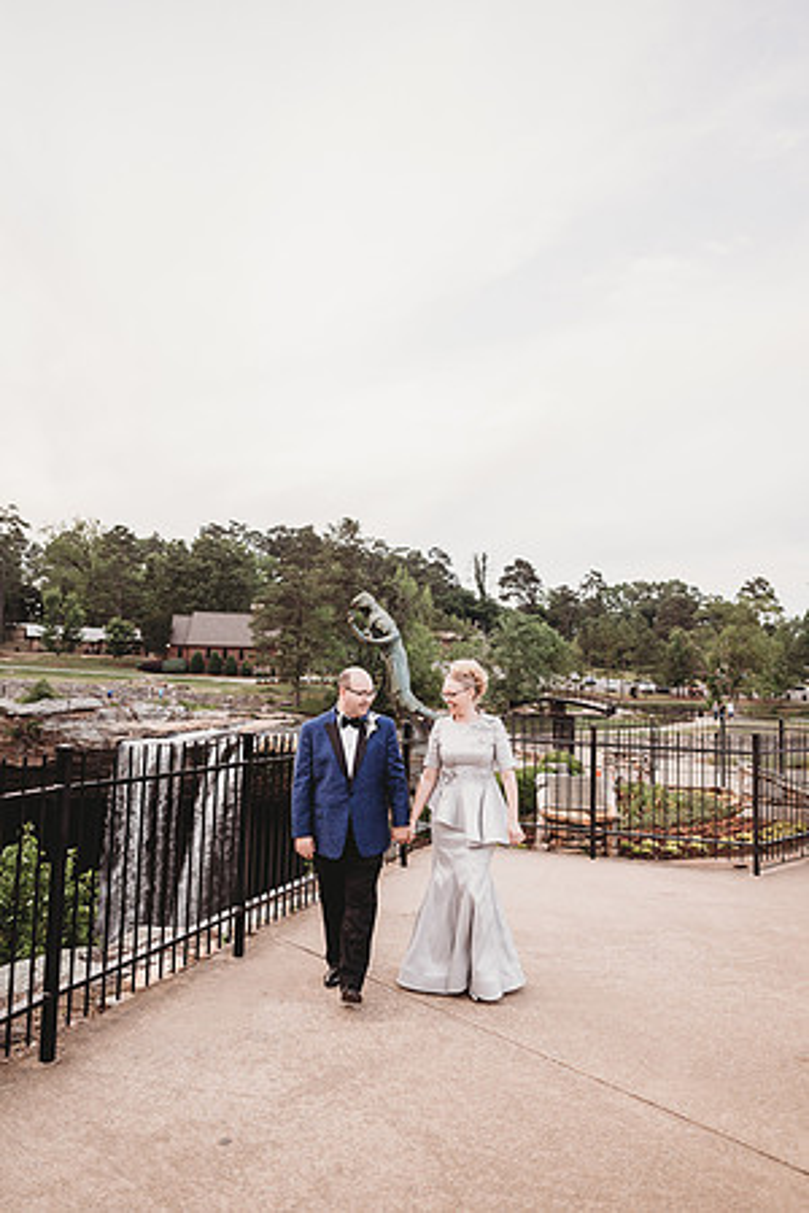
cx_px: 404
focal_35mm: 24
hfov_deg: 53.1
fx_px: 809
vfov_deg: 73.7
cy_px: 606
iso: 250
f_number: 2.5
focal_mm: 24
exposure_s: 1/250
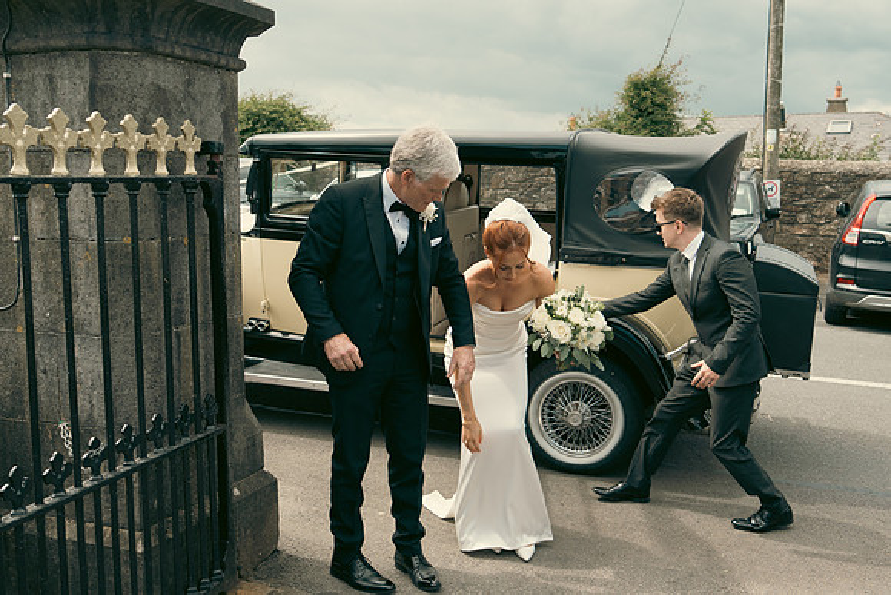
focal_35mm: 36
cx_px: 446
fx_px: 891
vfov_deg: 36.9
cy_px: 298
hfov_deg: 53.1
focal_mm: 24
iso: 125
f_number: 3.5
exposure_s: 1/640
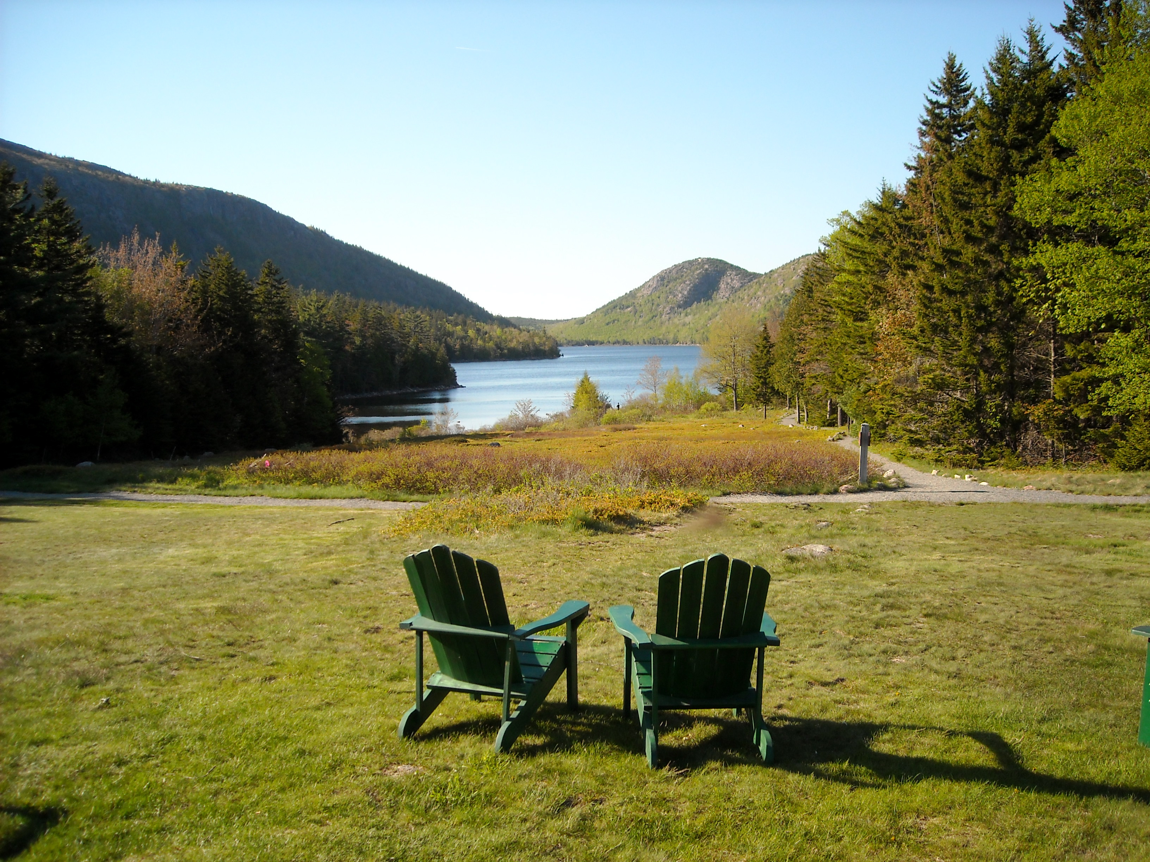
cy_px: 431
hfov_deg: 52.6
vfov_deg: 40.7
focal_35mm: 35
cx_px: 575
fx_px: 1163
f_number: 2.8
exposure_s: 1/544
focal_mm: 5.7
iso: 64
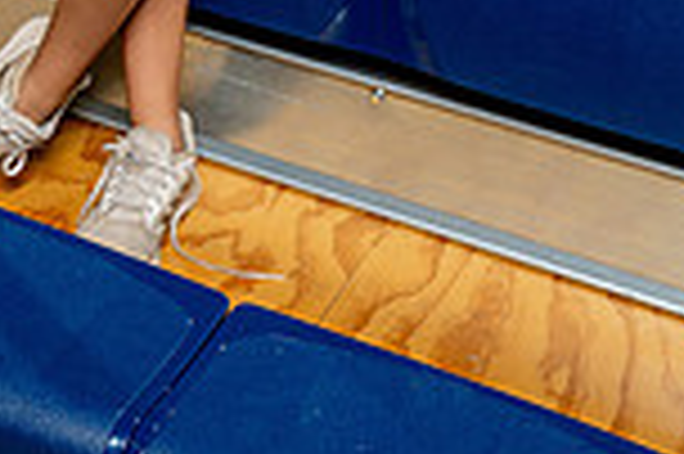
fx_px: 1803
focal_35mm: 95
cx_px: 238
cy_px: -539
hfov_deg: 21.4
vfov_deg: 12.2
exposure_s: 1/250
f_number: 8
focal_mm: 32
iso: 320
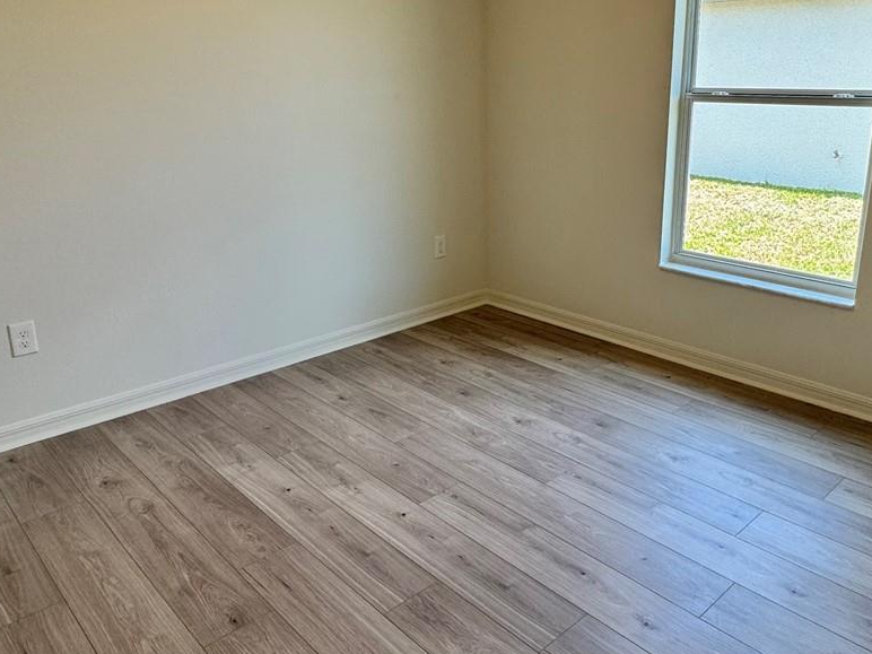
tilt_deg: -16.4
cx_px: 491
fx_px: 731
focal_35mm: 29
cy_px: 280
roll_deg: +0.1
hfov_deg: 61.4
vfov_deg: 48.1
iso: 50
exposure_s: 1/120
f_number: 2.2
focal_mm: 2.22
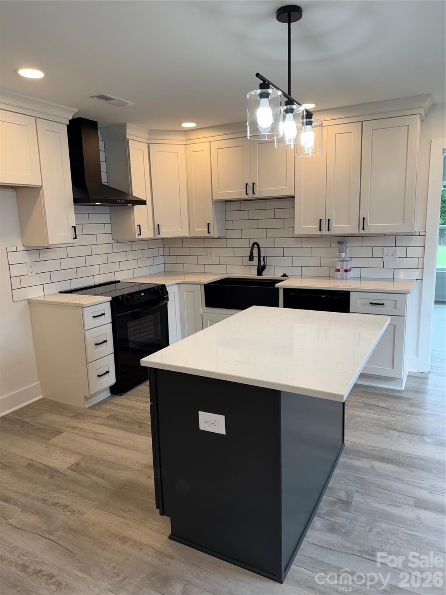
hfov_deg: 56.8
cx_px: 223
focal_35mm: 24
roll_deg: +2.5
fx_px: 412
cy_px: 298
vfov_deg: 71.6
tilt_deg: -11.3
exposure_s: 1/120
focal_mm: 6.76
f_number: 1.78
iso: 64
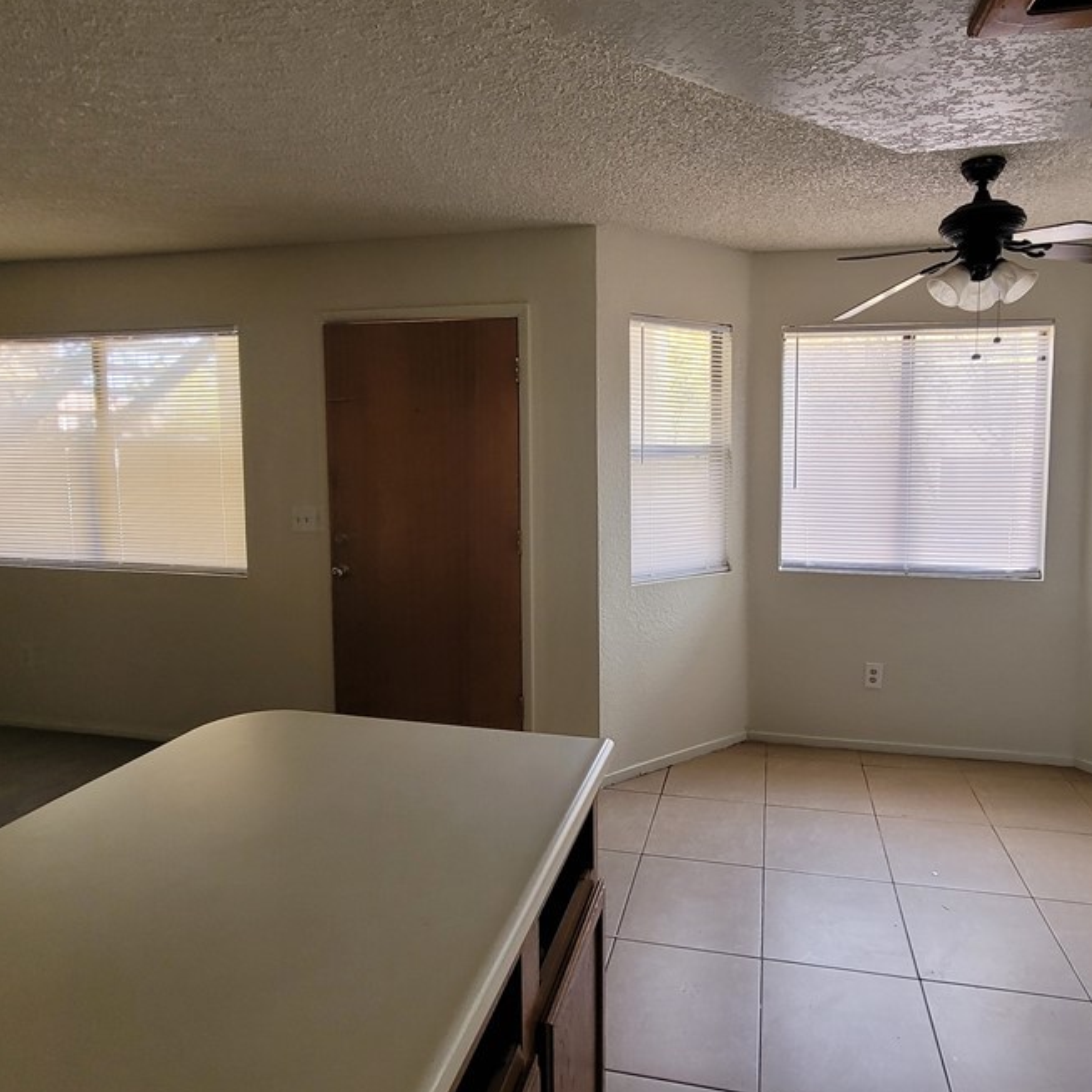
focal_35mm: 18
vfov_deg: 80.5
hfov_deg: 80.1
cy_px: 488
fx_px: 642
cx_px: 634
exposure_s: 1/60
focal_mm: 2.2
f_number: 2.2
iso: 160
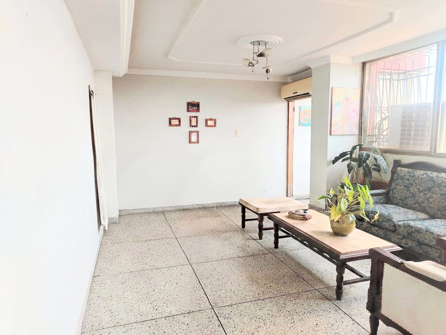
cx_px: 223
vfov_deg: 56.8
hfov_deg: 71.6
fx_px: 309
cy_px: 168
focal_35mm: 24
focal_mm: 5.25
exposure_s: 1/50
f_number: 1.75
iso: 309
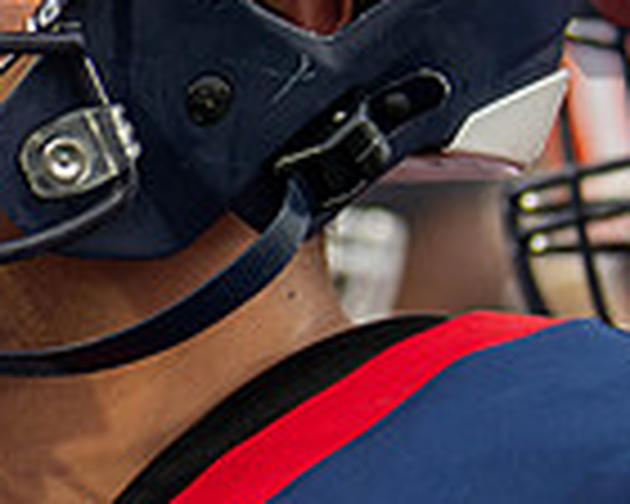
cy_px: 372
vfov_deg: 4.3
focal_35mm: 357
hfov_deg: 5.4
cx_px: -348
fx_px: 6656
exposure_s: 1/1000
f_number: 2.8
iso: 1000
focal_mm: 72
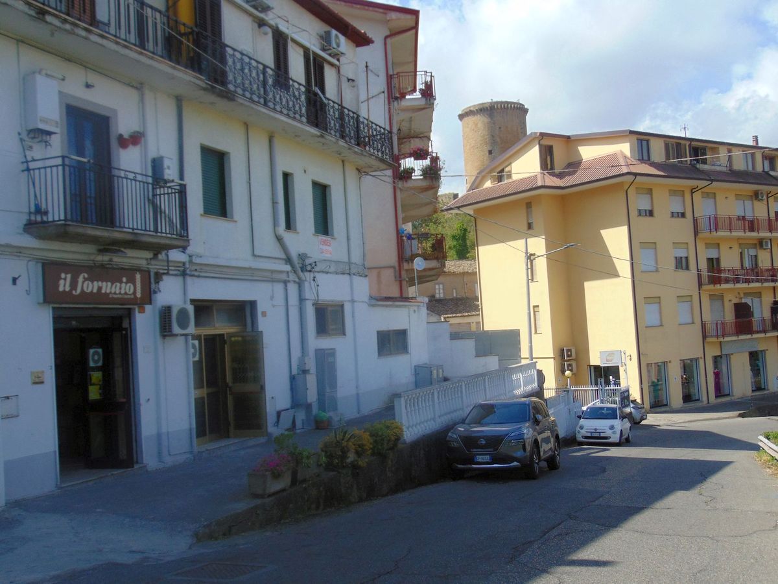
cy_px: 292
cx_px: 389
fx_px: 877
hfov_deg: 47.9
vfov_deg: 36.8
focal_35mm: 39
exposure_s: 1/640
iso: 80
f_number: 3.3
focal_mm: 6.9
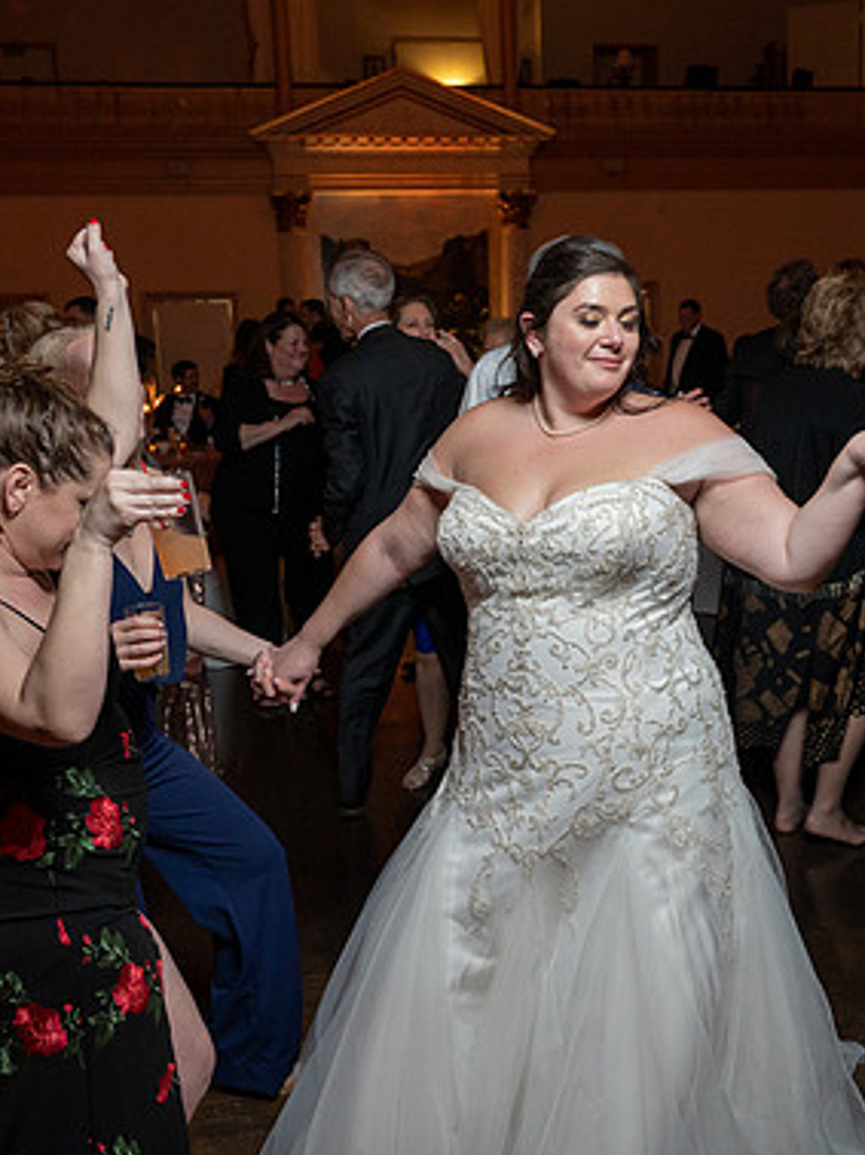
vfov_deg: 47.9
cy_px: 585
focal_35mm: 39
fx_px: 1301
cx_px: 517
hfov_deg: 36.7
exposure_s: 1/200
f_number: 4
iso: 2000
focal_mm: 26
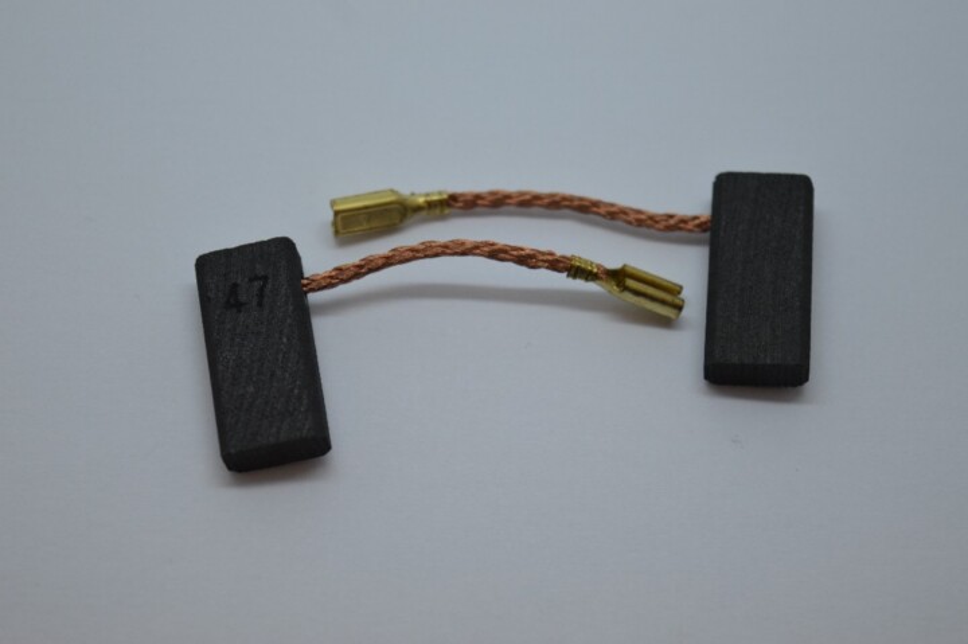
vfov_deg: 16.5
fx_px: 2217
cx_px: 484
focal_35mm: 82
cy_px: 322
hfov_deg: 24.6
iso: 320
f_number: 5.6
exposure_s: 1/125
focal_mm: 55
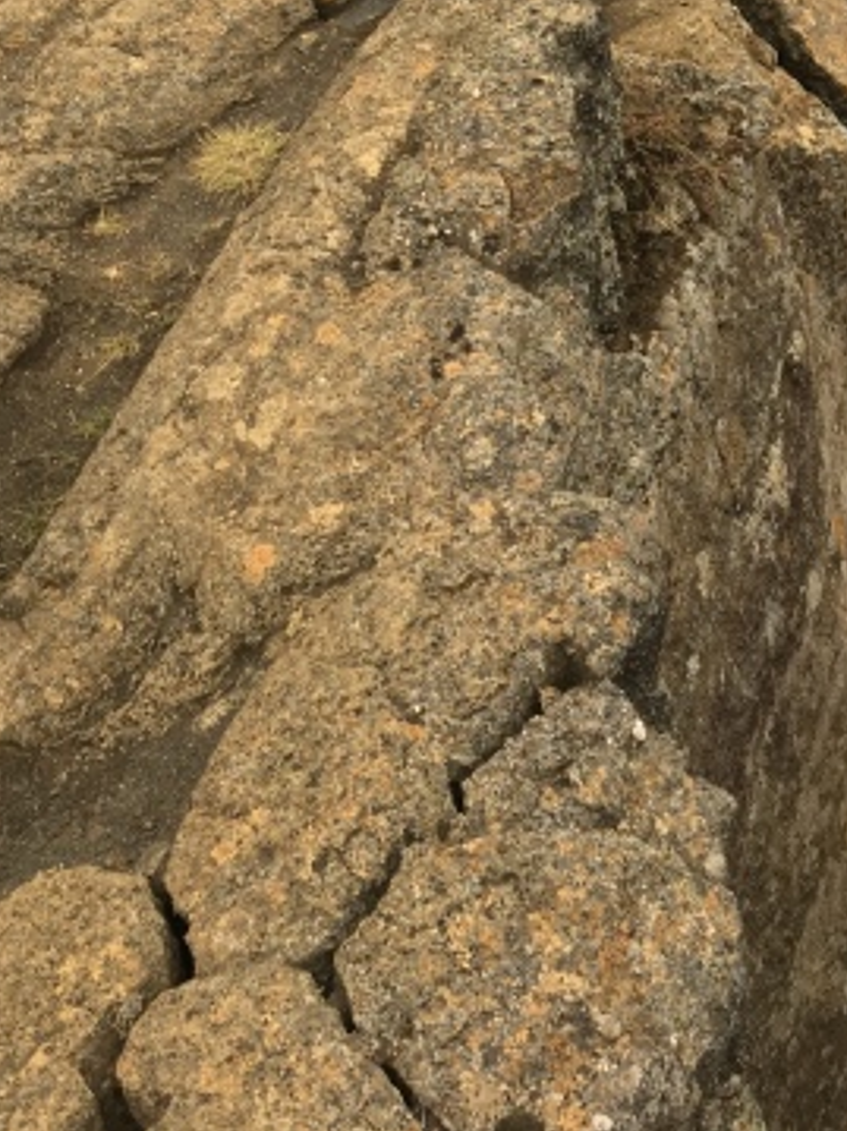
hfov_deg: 20.4
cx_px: 907
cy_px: -206
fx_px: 2252
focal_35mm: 69
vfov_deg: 25.5
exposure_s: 1/169
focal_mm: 4.15
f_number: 2.2
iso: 25
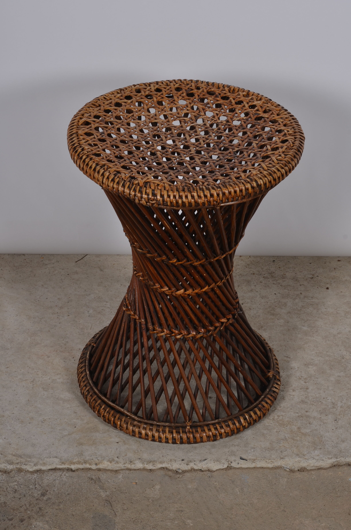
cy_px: 265
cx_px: 176
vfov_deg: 27.0
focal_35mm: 75
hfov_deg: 18.1
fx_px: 1102
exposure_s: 1/125
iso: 100
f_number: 11
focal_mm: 50
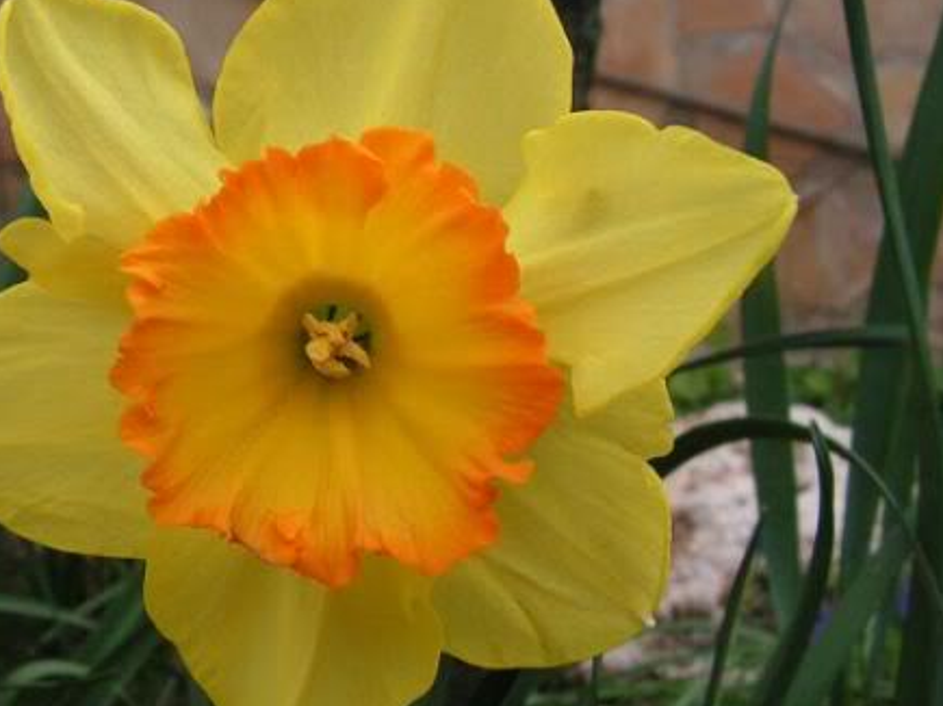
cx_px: 295
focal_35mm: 53
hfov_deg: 35.7
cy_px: 334
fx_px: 1443
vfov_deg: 27.5
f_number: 4.8
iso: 64
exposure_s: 1/200
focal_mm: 6
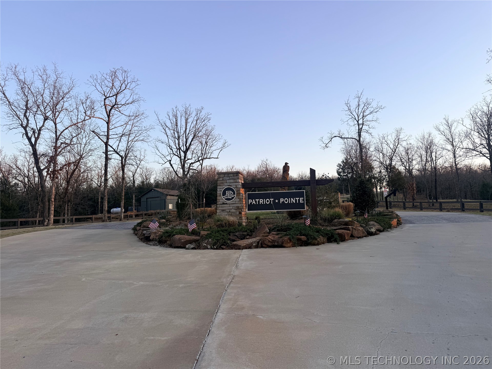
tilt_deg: +7.5
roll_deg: +2.0
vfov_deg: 56.8
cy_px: 184
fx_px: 341
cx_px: 246
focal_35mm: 24
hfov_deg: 71.6
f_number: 1.78
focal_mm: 6.76
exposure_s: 1/344
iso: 80
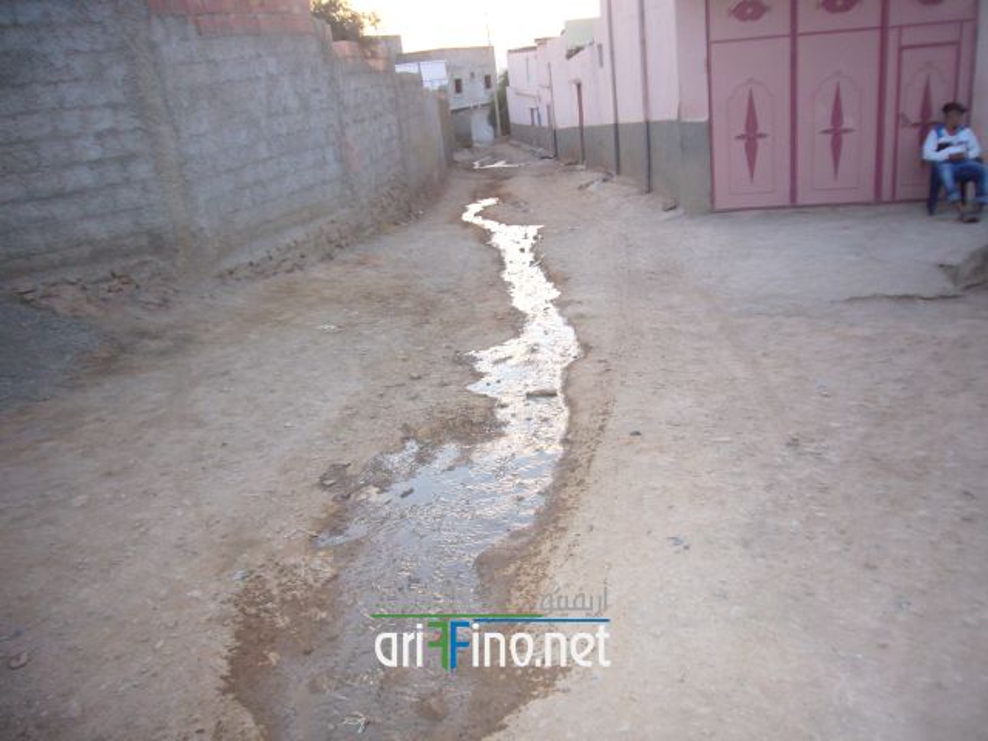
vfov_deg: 49.7
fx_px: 799
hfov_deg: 63.4
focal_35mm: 28
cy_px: 370
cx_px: 494
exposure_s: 1/30
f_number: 2.8
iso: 160
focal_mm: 4.6
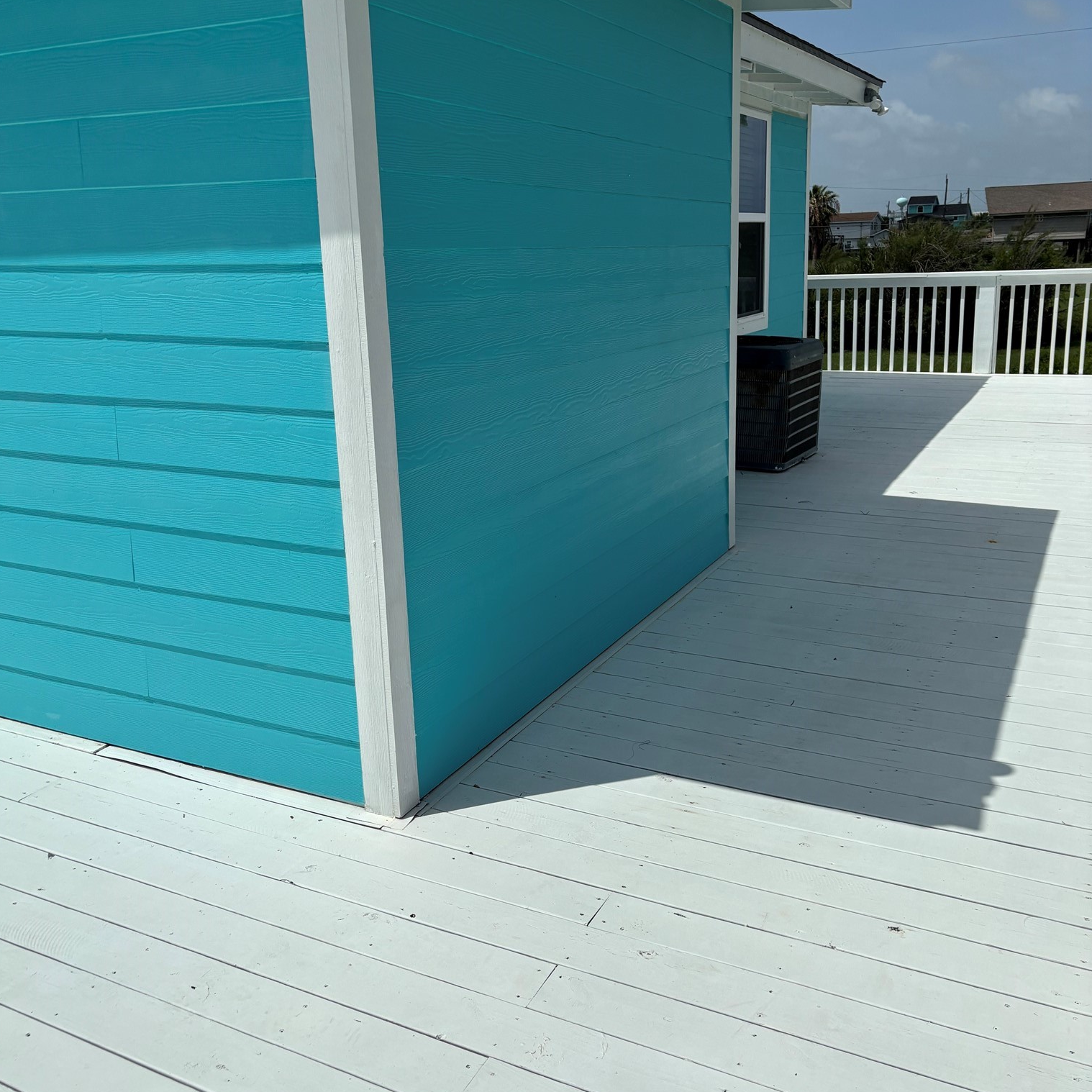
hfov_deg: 52.5
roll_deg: +0.5
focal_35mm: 31
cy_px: 514
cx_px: 543
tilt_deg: -14.2
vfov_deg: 52.5
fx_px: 1106
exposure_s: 1/13889
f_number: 1.6
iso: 50
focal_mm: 5.96
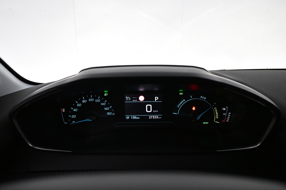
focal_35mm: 27
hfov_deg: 67.4
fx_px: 214
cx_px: 143
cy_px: 95
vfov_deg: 47.9
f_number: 3.5
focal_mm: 18
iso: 4000
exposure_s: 1/250
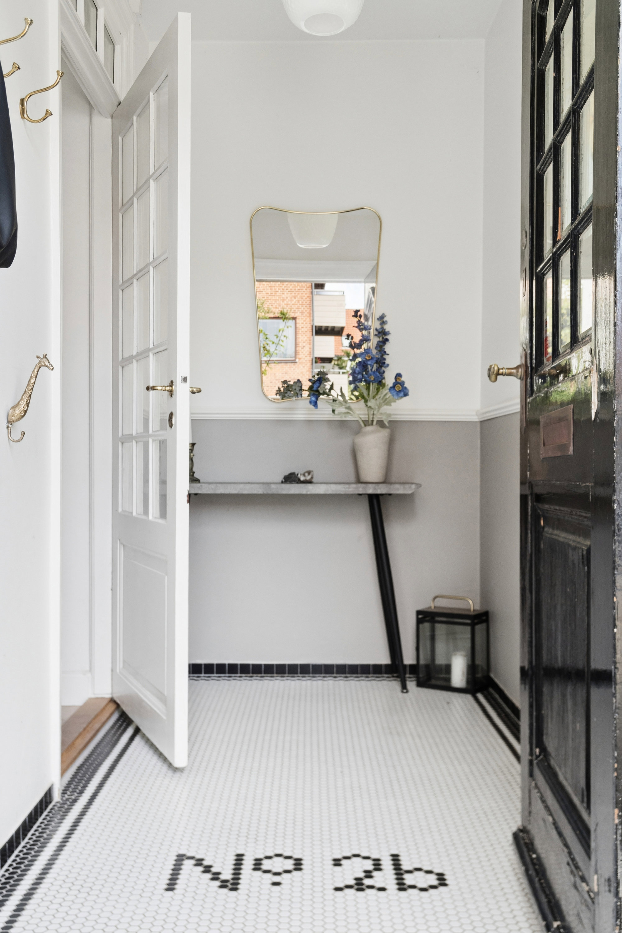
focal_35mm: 34
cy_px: 466
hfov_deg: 38.4
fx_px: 894
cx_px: 311
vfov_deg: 55.1
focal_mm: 23
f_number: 8
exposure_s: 1/100
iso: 500
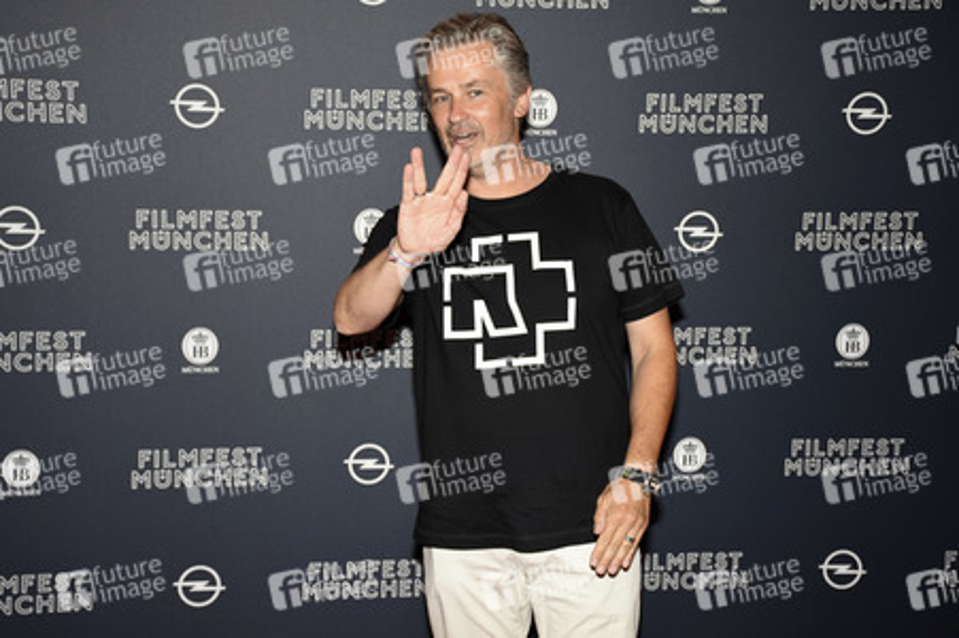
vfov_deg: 21.5
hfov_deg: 31.9
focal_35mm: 63
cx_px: 480
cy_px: 319
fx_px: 1677
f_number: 4.5
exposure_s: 1/160
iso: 160
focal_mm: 42
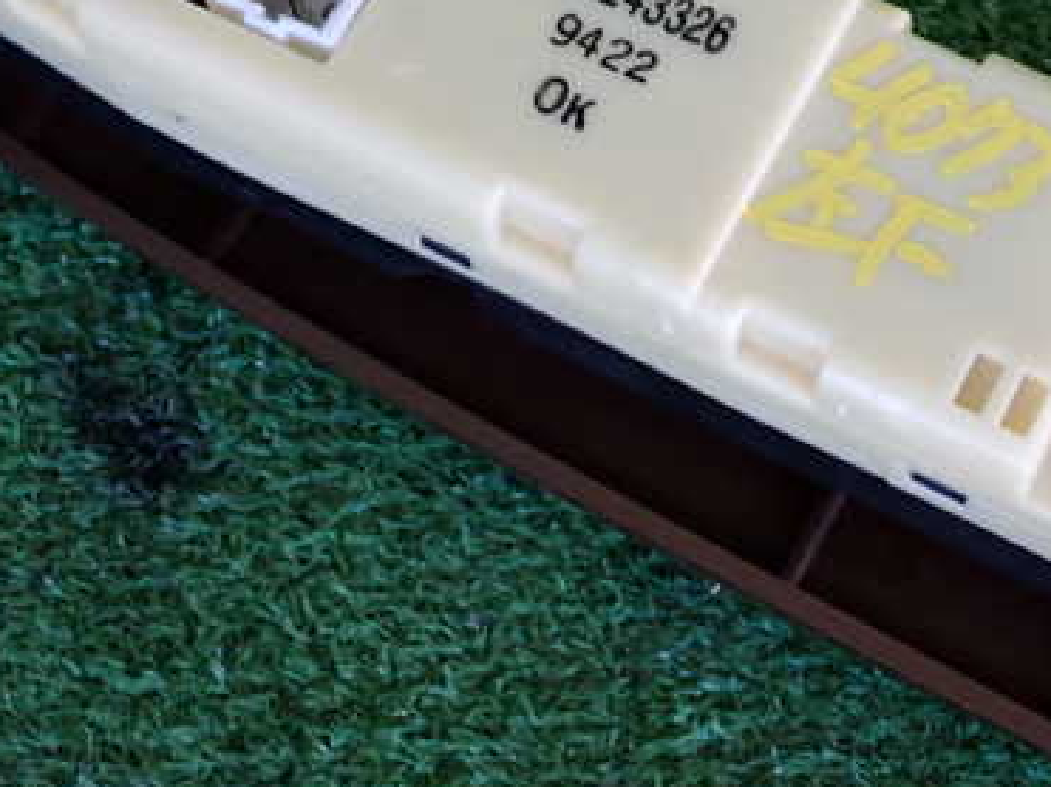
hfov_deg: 25.3
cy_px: 221
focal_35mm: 76
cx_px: 822
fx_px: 2307
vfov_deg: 19.3
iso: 200
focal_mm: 8.4
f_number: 3.1
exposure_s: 1/50
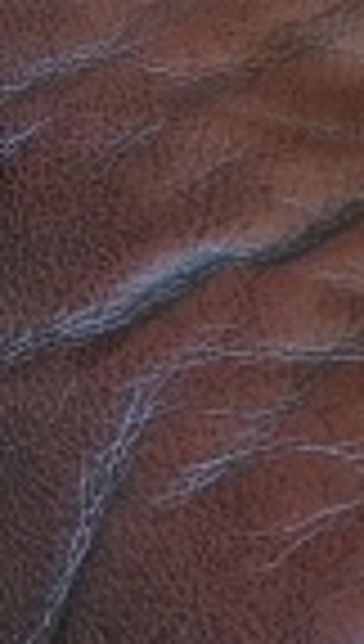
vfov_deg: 9.7
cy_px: -513
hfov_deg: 4.8
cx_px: -1425
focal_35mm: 210
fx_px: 3584
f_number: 1.8
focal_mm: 4.75
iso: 64
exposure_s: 1/50
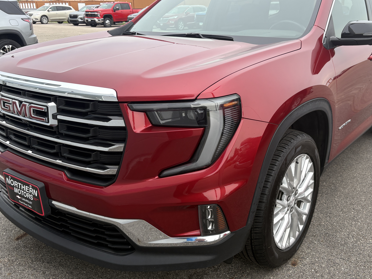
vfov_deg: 40.7
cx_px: 222
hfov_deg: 52.3
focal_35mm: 35
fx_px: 376
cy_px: 146
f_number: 1.6
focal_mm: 5.96
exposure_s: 1/667
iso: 50
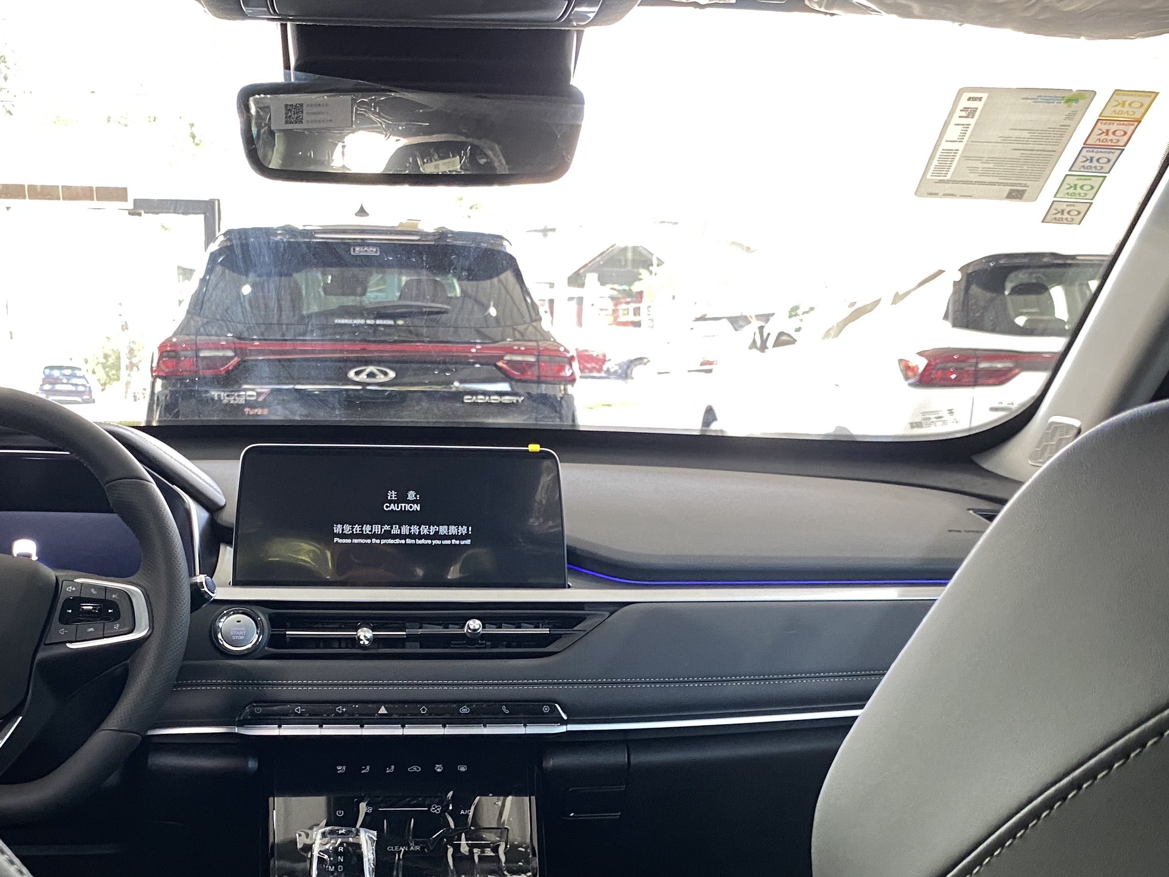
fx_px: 1452
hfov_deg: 43.5
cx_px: 440
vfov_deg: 32.9
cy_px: 672
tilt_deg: -14.3
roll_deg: -0.9
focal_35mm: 43
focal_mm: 4.25
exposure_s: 1/60
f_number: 1.8
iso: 125
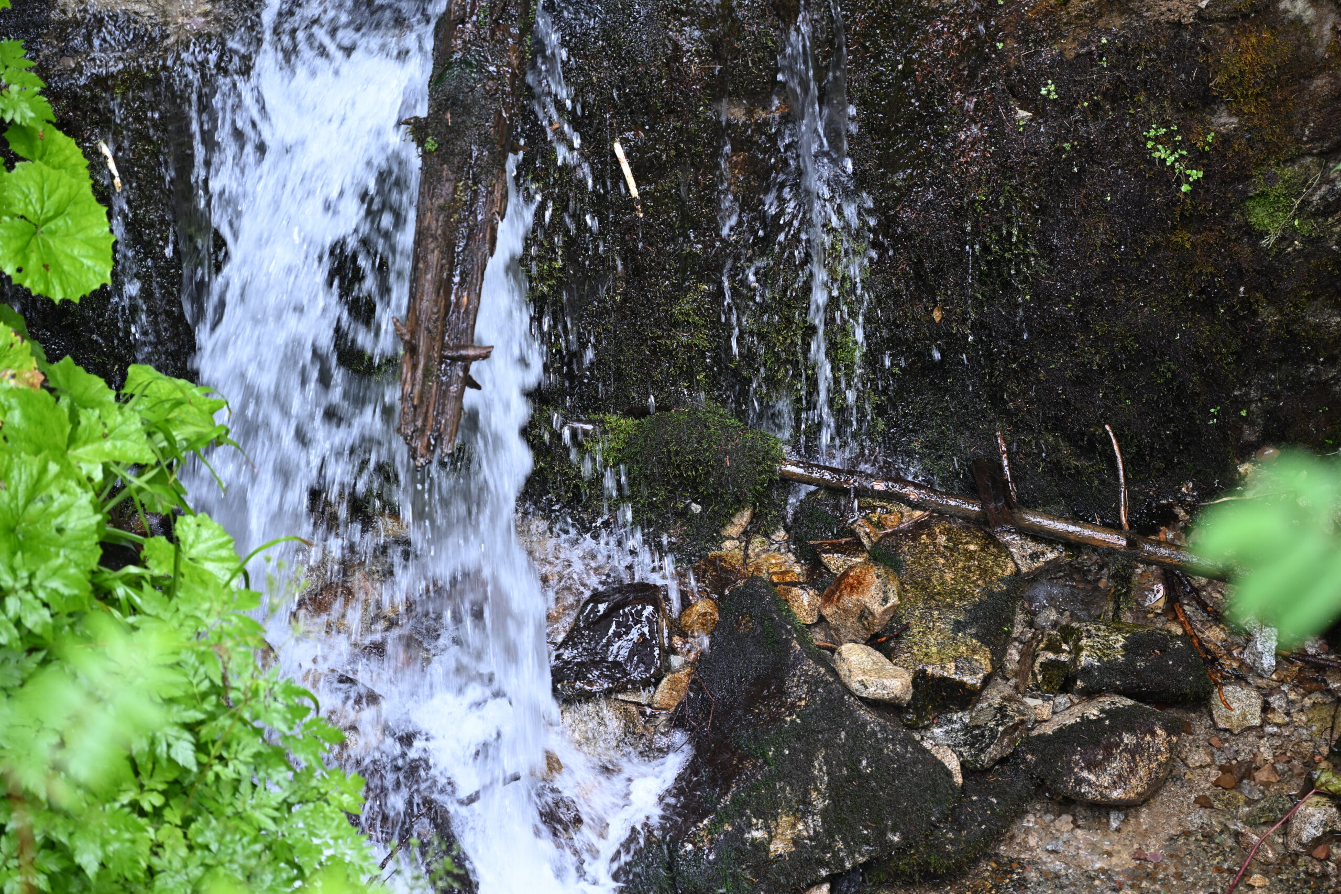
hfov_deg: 17.1
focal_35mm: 120
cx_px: 670
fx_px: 4470
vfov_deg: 11.4
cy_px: 447
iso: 800
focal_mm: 120
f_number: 4
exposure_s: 1/125
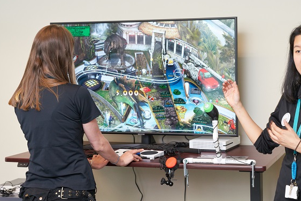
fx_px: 593
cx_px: 206
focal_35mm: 71
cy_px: 102
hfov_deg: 28.2
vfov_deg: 19.2
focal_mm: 50
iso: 2500
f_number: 5
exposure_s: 1/80
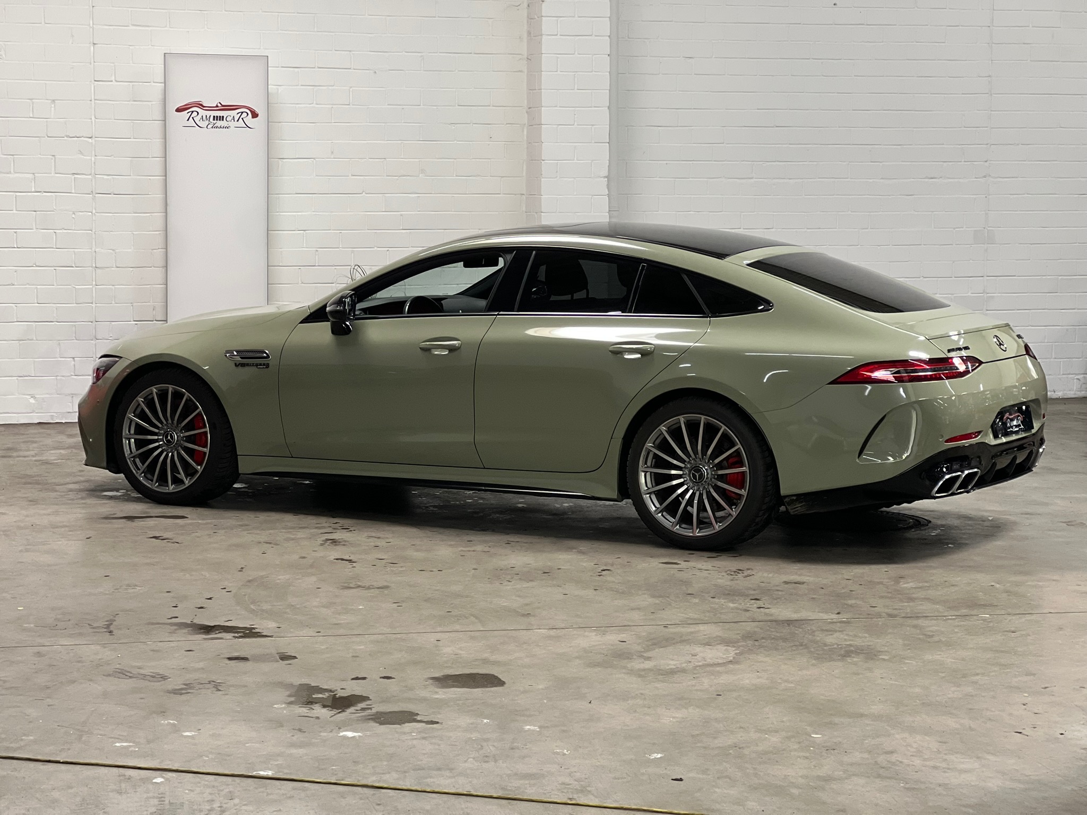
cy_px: 408
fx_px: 2418
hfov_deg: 25.3
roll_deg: -0.8
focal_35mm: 77
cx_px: 544
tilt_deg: -5.0
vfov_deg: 19.1
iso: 200
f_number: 2.8
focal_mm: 9
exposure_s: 1/33
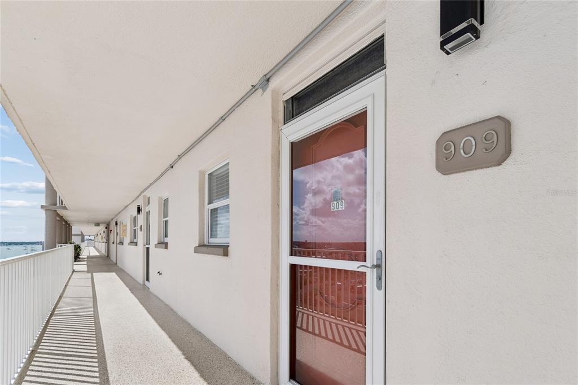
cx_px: 289
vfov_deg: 77.3
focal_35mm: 15
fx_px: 241
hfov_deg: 100.4
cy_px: 192
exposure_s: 1/1250
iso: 100
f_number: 4.5
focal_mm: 10
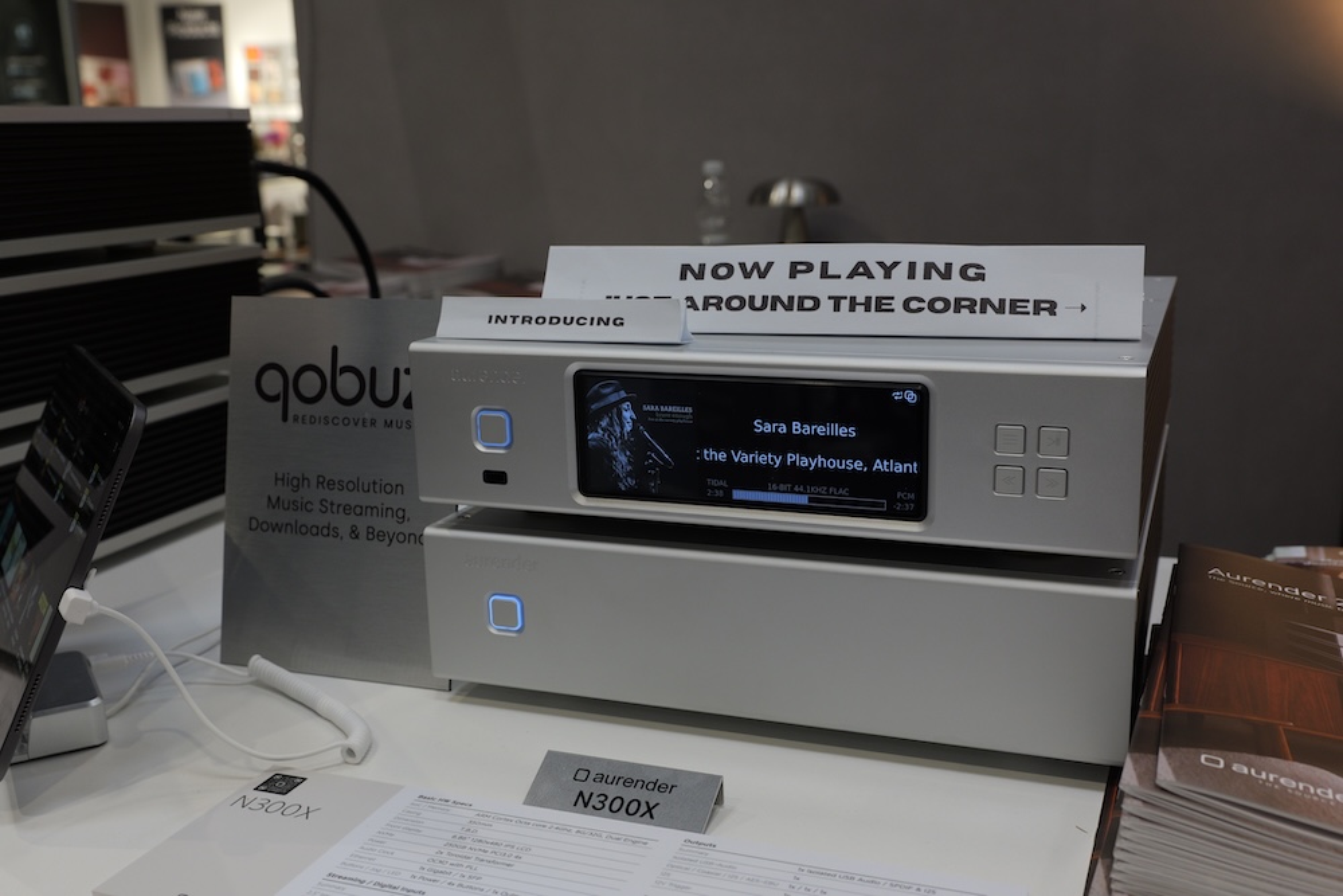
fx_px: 1380
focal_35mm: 37
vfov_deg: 36.0
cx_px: 672
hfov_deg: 51.9
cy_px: 448
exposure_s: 1/100
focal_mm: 34
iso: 800
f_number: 6.3
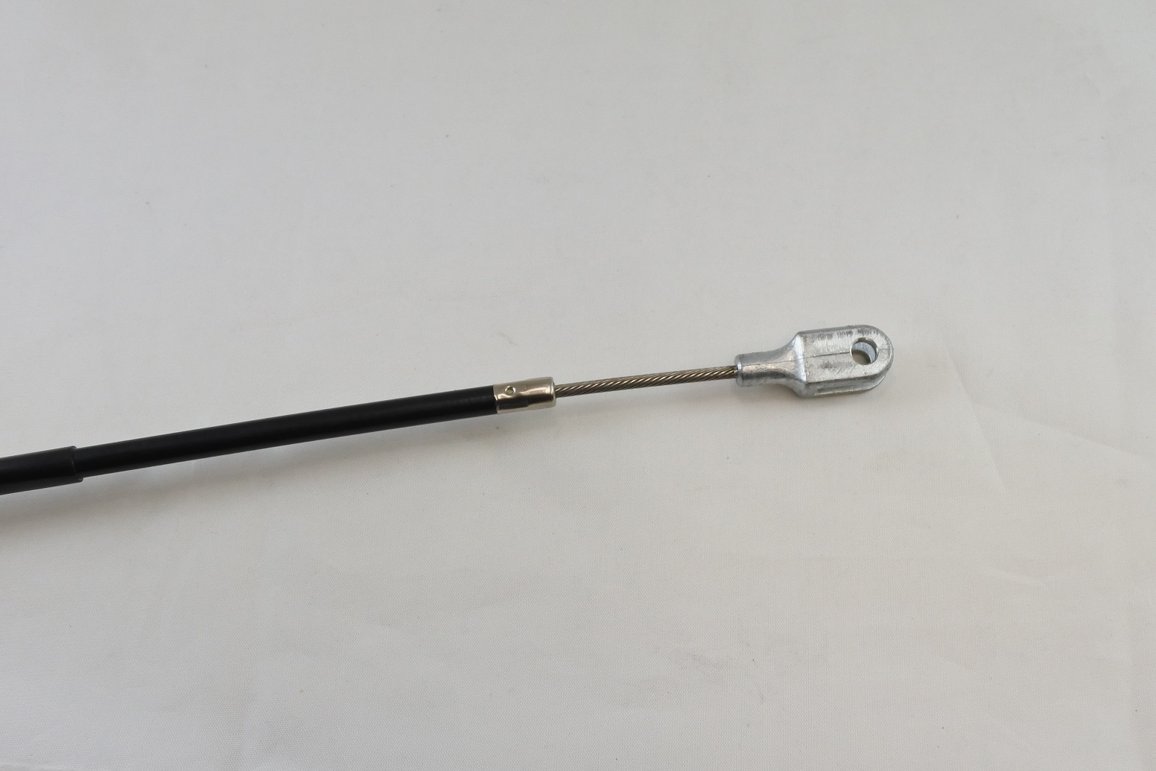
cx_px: 578
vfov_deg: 36.9
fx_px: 1156
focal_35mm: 36
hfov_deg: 53.1
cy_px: 386
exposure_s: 1/250
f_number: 4
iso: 400
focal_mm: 13.7
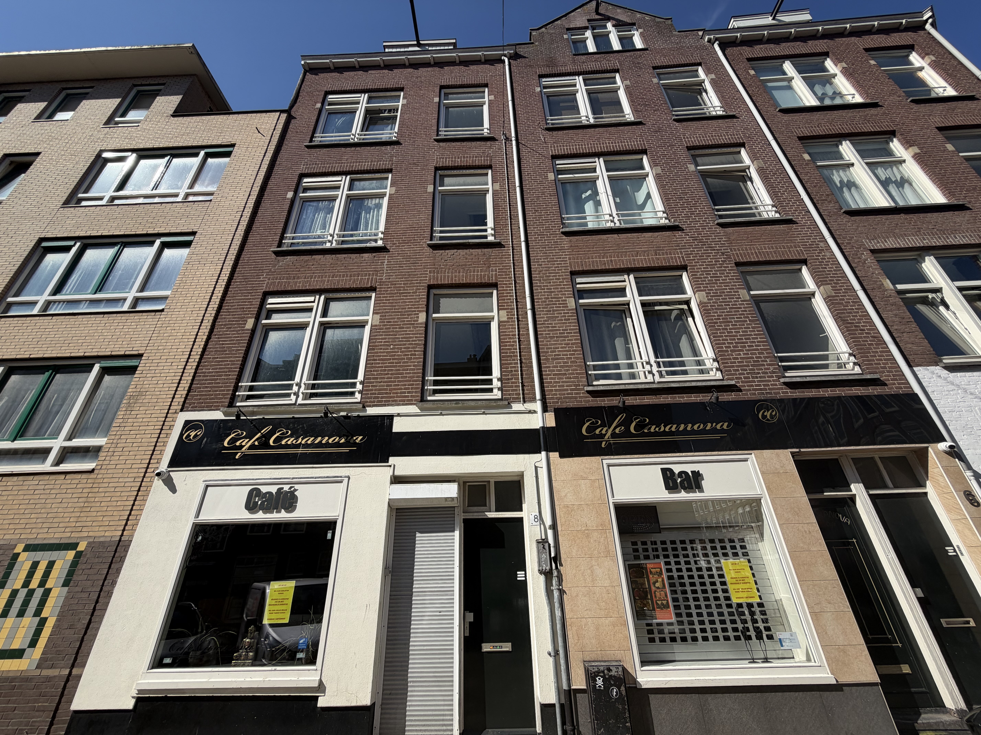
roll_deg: +2.4
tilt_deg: +27.5
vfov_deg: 85.7
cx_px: 490
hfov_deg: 102.1
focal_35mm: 14
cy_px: 368
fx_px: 397
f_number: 2.2
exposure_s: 1/970
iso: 20
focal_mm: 2.22
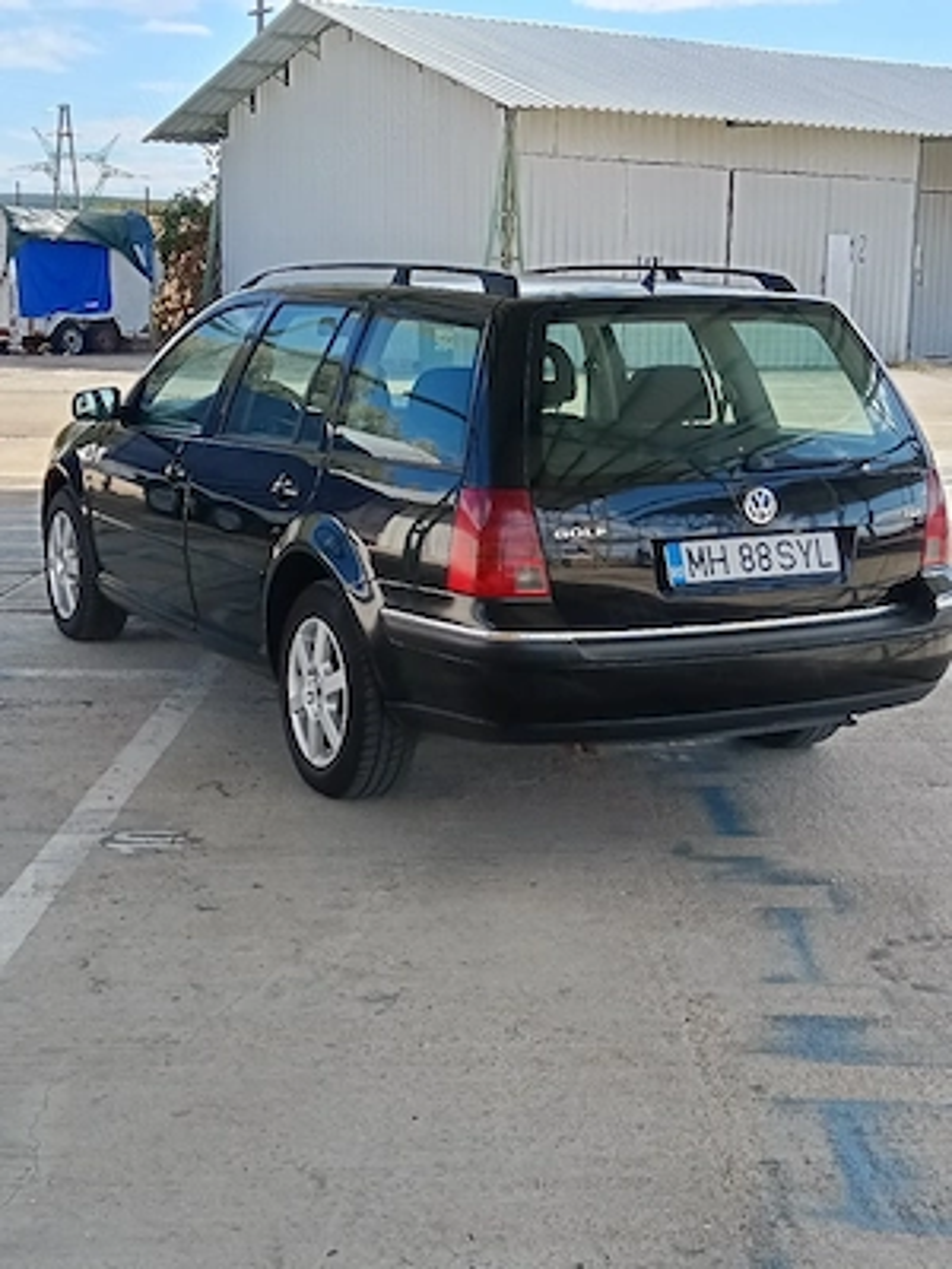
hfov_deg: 27.0
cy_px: 634
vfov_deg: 35.5
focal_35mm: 54
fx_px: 1980
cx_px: 476
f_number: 1.9
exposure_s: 1/333
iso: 100
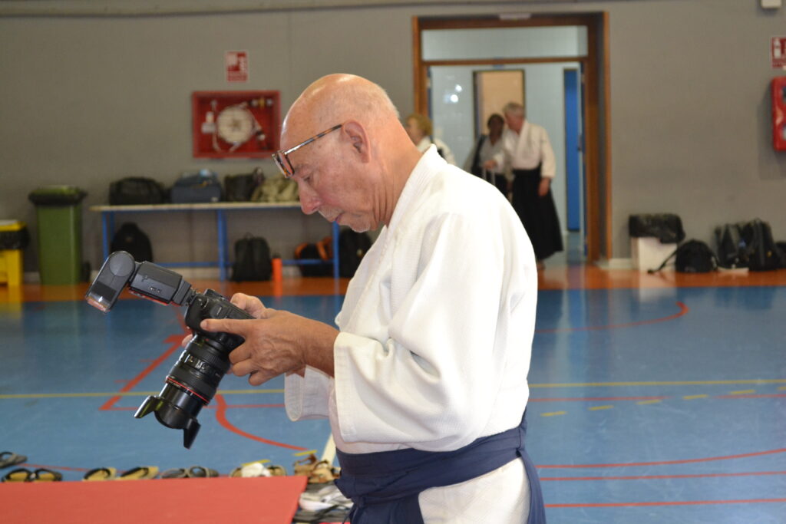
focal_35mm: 82
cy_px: 262
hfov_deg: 24.6
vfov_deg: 16.6
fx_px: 1801
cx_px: 393
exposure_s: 1/60
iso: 1600
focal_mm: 55
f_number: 5.6
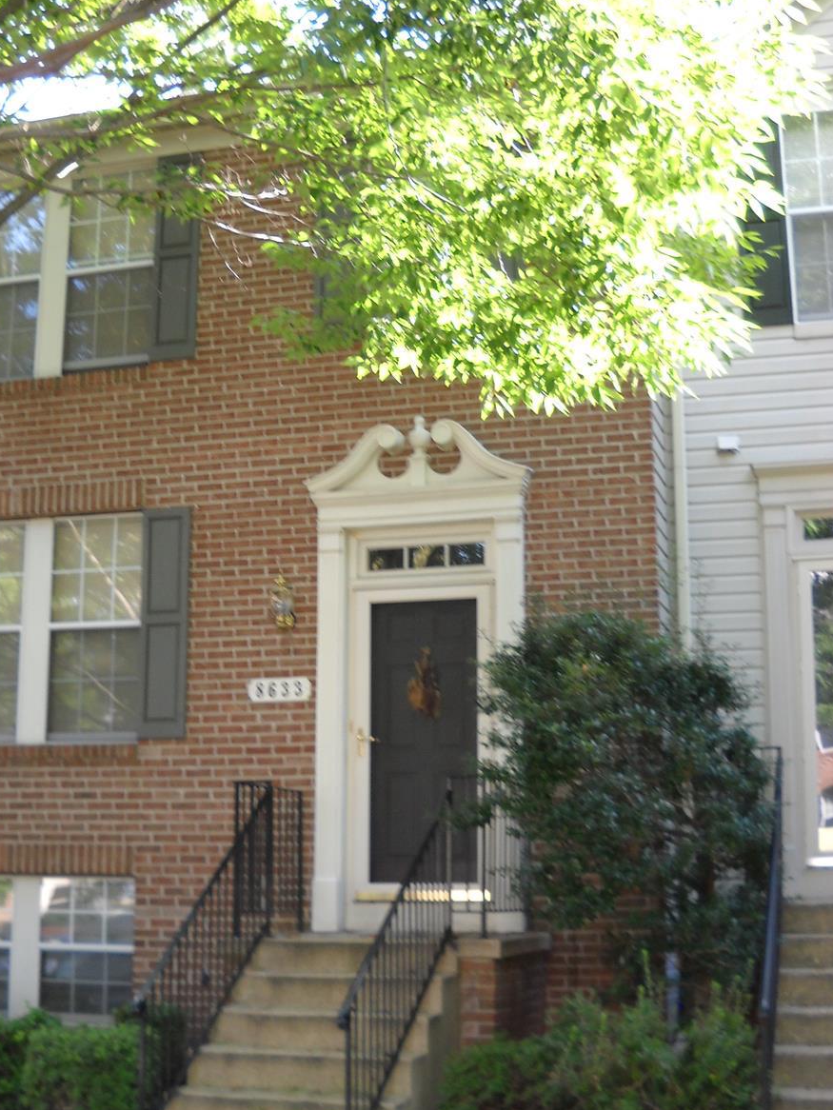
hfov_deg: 26.9
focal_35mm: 54
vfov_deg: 35.5
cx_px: 293
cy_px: 497
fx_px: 1732
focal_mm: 6.72
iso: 104
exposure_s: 1/60
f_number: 3.1
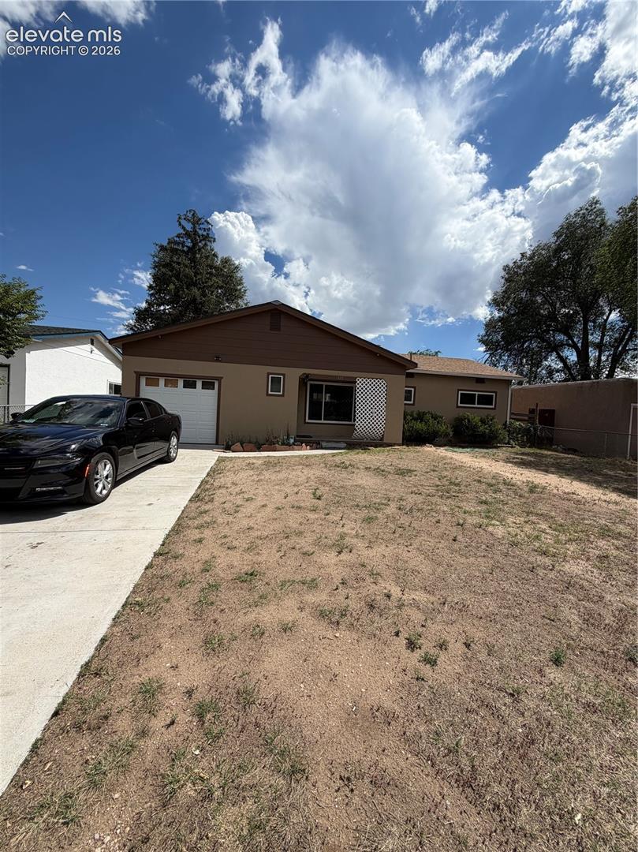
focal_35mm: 14
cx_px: 319
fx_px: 344
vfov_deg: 102.1
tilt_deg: -2.1
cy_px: 426
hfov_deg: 85.6
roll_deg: -3.2
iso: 20
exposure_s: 1/1312
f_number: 2.2
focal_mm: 2.22
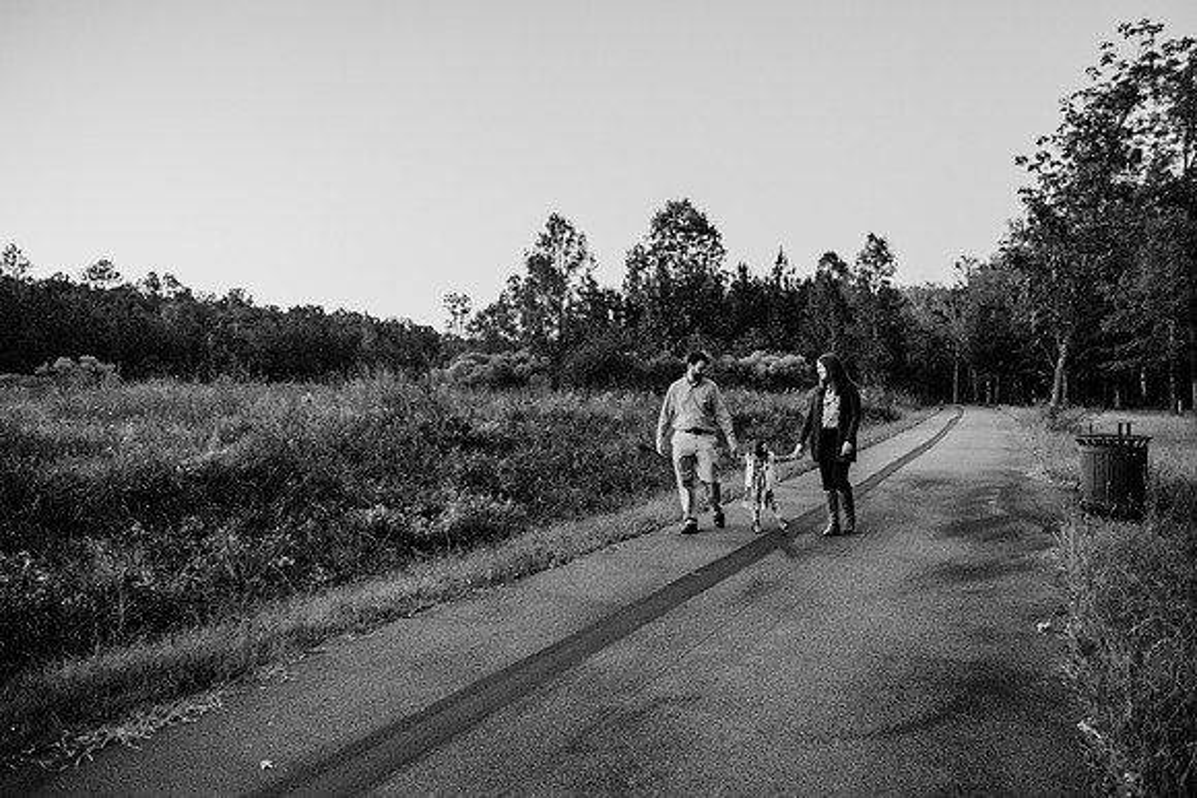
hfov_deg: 73.7
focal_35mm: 24
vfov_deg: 53.2
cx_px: 598
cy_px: 399
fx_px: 798
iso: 1600
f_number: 2.8
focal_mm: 24
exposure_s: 1/200
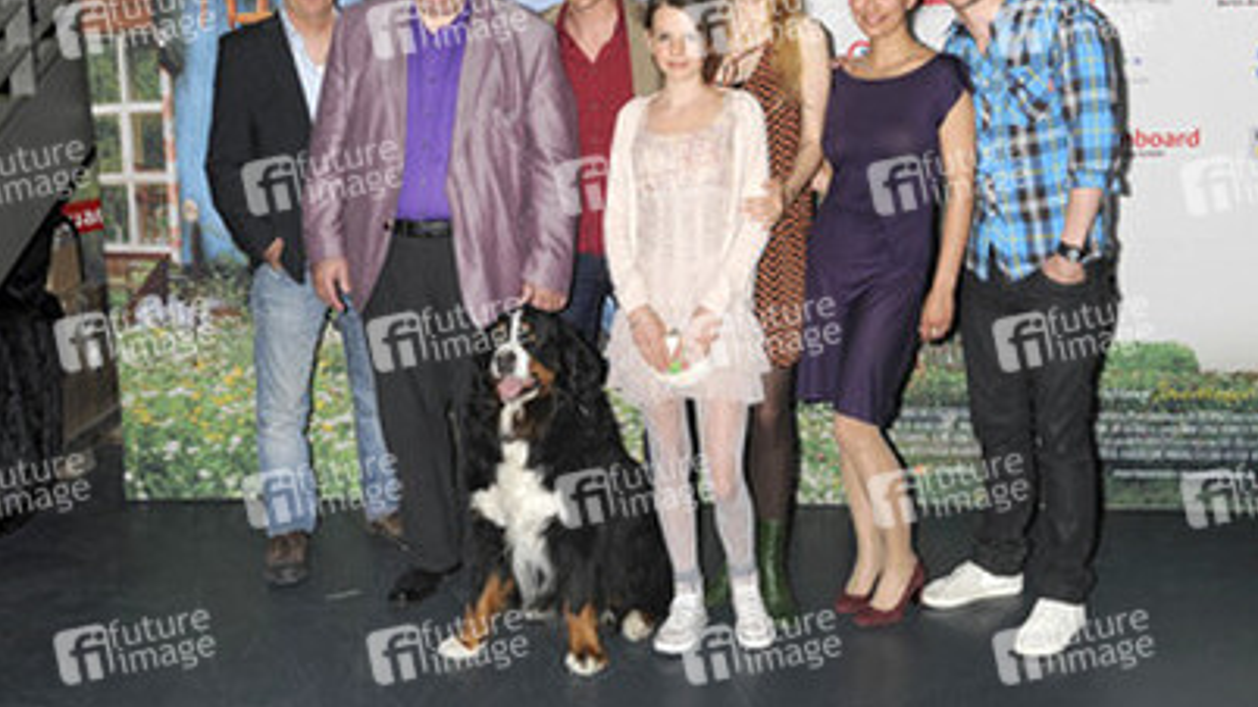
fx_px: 1568
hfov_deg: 43.7
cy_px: 257
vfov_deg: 25.3
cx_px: 678
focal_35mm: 47
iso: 500
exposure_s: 1/200
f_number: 5.6
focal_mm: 40
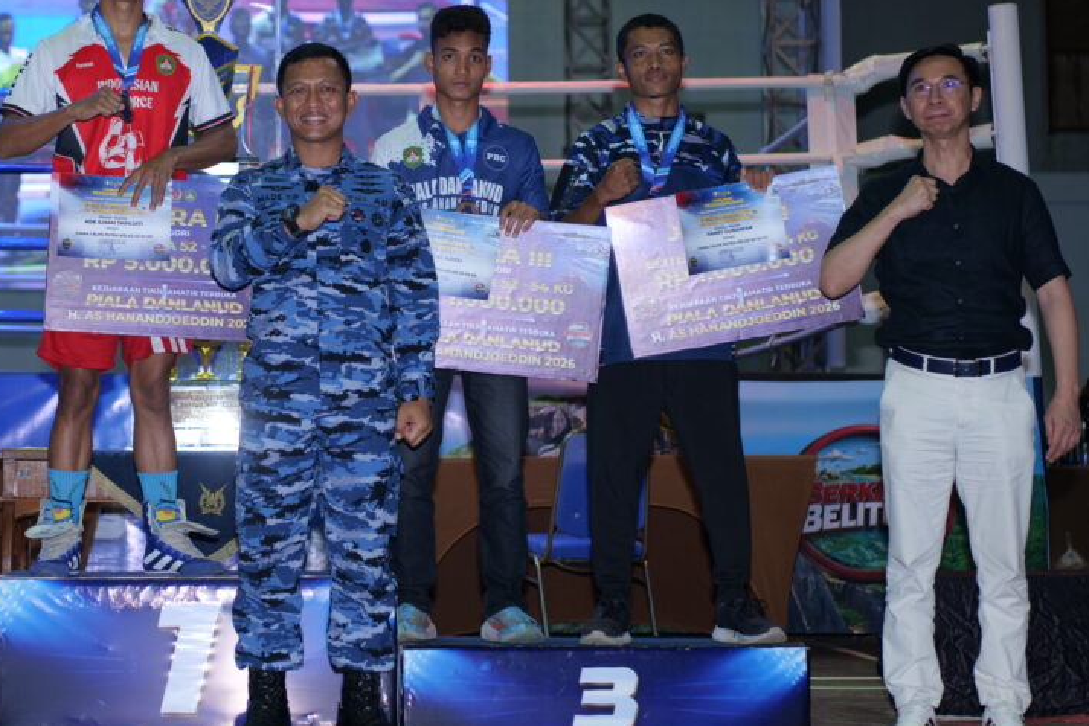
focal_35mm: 84
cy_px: 235
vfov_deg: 16.2
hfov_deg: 23.9
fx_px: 2541
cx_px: 258
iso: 320
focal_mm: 50
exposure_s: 1/125
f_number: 2.2
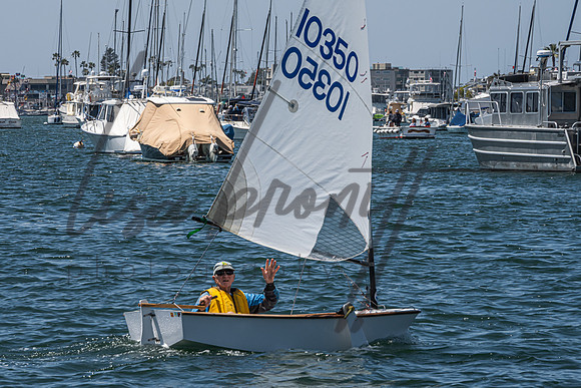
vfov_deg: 5.3
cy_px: 213
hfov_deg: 8.0
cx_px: 241
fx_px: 4164
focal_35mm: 258
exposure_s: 1/400
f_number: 18
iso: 250
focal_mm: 200
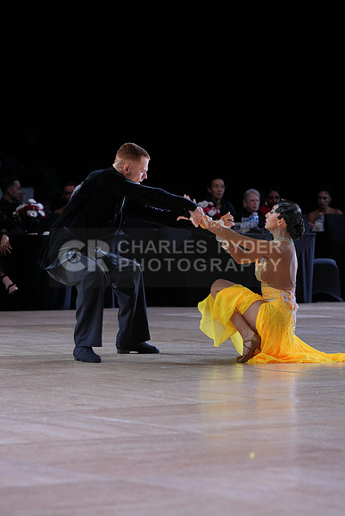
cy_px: 258
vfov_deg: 13.3
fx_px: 2212
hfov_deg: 8.9
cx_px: 172
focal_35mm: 154
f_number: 5.6
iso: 1250
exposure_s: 1/400
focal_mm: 154
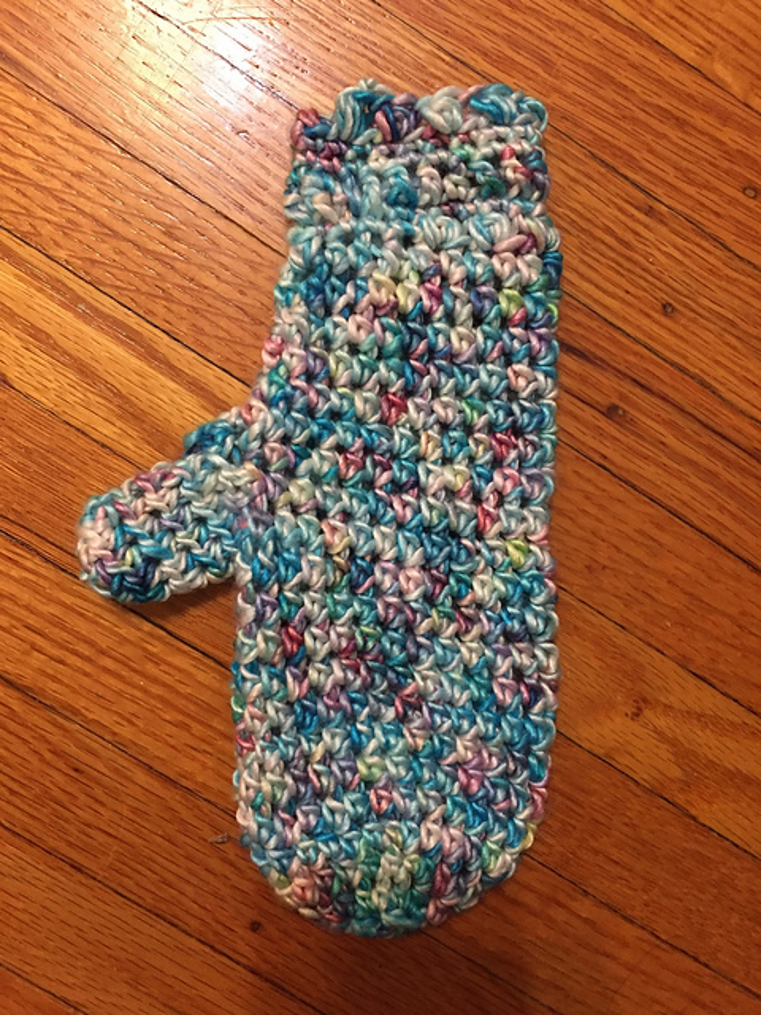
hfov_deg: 48.2
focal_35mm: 29
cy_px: 508
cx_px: 380
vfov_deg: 61.7
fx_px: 850
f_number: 2.2
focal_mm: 4.15
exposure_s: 1/30
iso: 250
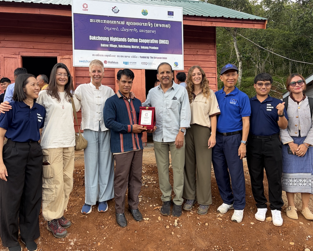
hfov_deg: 62.2
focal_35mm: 28
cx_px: 152
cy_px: 124
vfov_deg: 51.5
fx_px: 259
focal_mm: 5.96
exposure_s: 1/345
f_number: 1.6
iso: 50
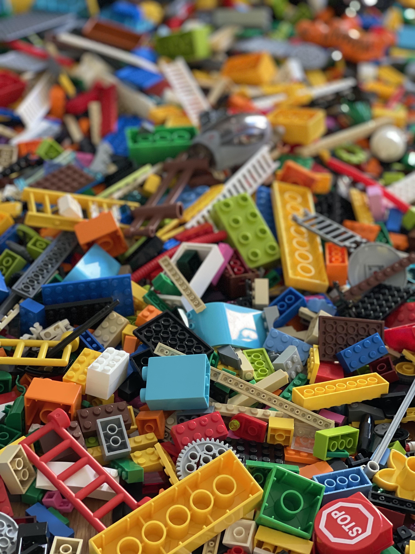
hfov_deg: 22.9
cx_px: 208
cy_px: 277
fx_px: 1023
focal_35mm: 64
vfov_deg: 30.3
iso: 250
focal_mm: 7.5
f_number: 2.2
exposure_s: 1/40
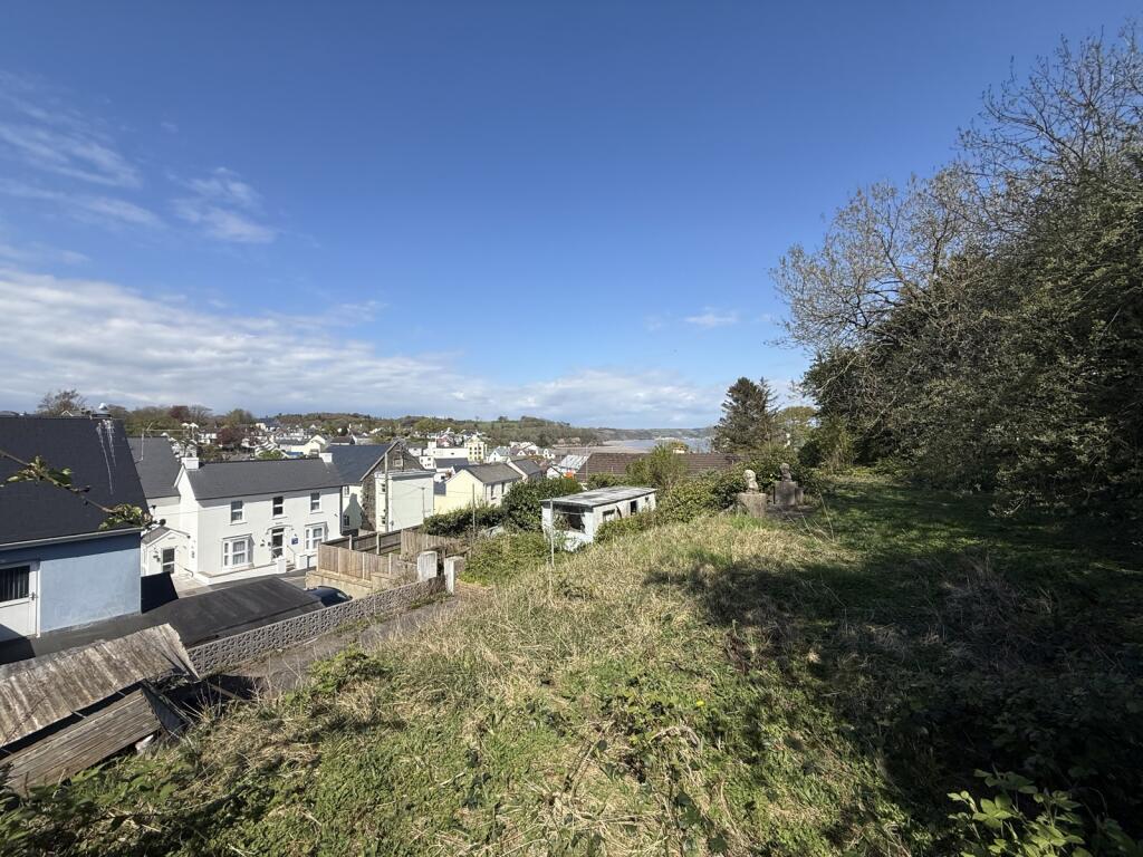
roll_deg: +0.3
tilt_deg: +2.2
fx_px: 462
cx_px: 572
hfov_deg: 102.1
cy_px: 428
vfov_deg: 85.7
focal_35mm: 14
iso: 50
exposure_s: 1/2410
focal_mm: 2.22
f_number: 2.2
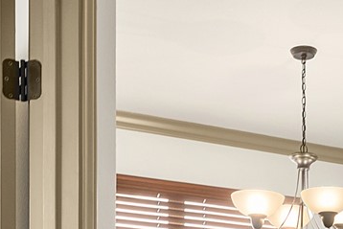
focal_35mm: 91
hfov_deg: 22.0
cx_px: 285
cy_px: 387
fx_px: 867
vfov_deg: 13.7
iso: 250
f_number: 8
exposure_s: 1/1.25
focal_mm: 15
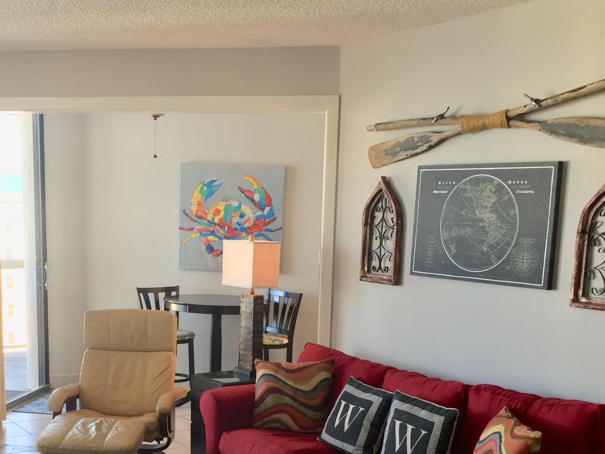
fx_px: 891
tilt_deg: -10.7
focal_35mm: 51
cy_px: 364
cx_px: 221
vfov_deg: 28.0
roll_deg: -1.5
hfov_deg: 37.2
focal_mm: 4.15
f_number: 2.2
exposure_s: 1/40
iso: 32
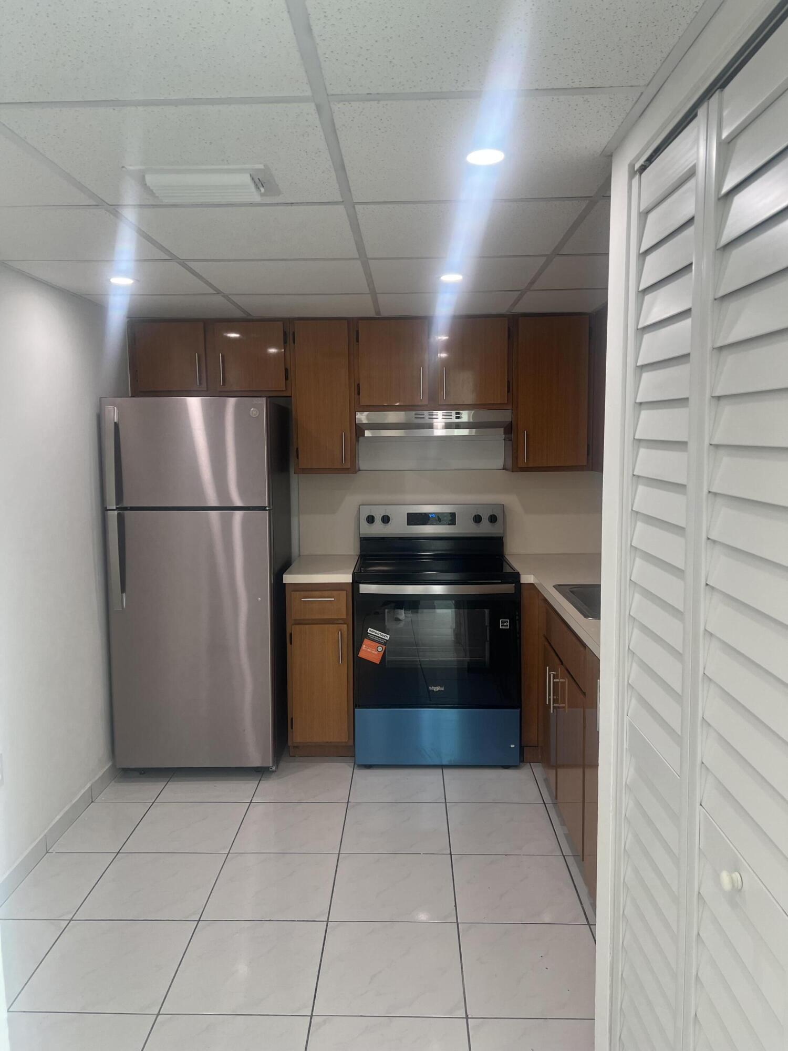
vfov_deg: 67.3
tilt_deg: -7.6
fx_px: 789
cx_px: 394
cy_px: 526
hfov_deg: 53.1
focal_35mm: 26
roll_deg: +0.3
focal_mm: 5.7
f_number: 1.5
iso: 64
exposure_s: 1/120
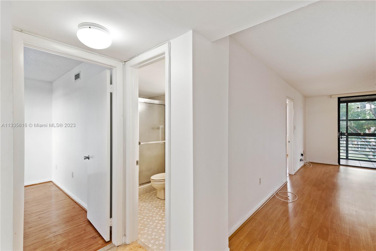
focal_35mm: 16
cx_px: 188
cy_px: 126
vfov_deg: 73.8
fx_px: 167
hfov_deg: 96.7
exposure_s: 1/15
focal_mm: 16
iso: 500
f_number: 7.1
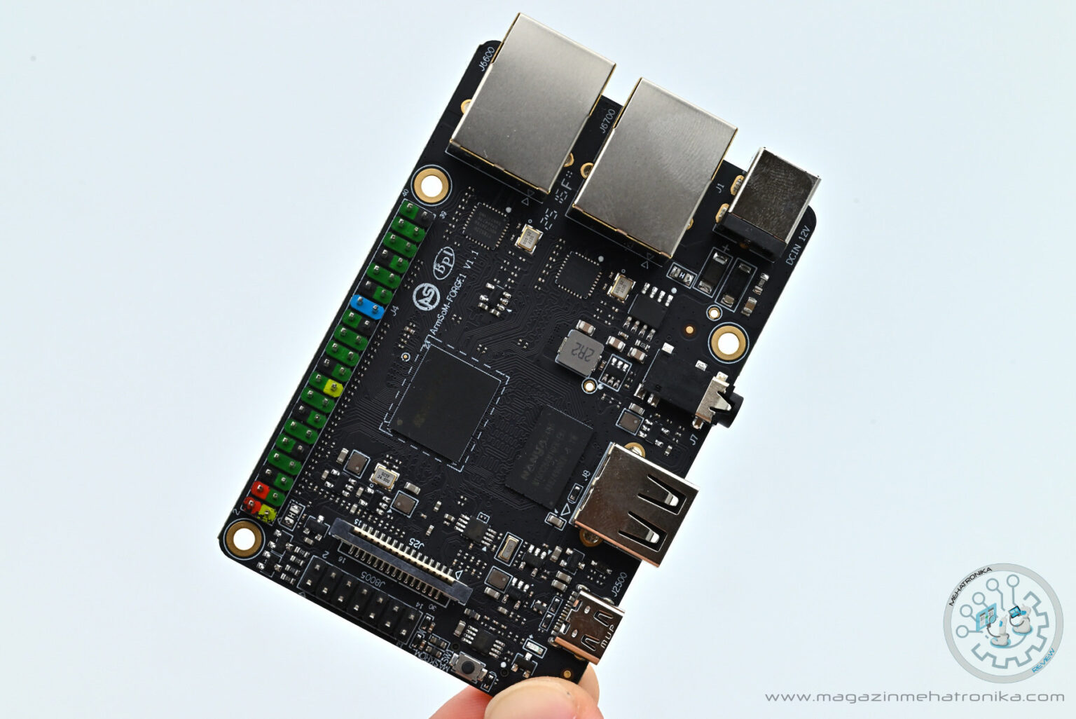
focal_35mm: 105
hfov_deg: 19.4
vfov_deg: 13.1
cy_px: 360
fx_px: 3140
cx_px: 538
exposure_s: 1/100
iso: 800
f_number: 16
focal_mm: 105
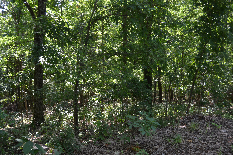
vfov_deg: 34.1
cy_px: 78
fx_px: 252
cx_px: 116
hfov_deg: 49.6
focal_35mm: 39
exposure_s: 1/125
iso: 280
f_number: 5.6
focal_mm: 26
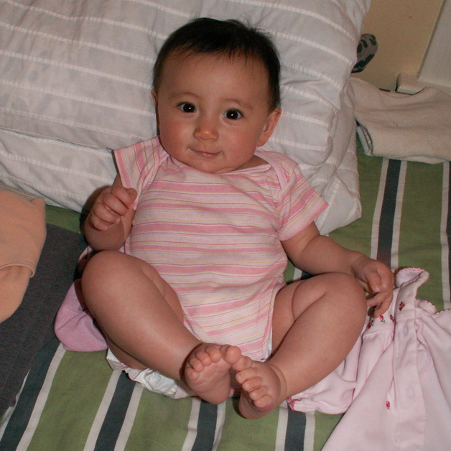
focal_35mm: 42
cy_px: 230
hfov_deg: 40.0
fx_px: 619
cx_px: 225
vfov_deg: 40.0
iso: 160
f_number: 3.2
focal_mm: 5.86
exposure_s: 1/40
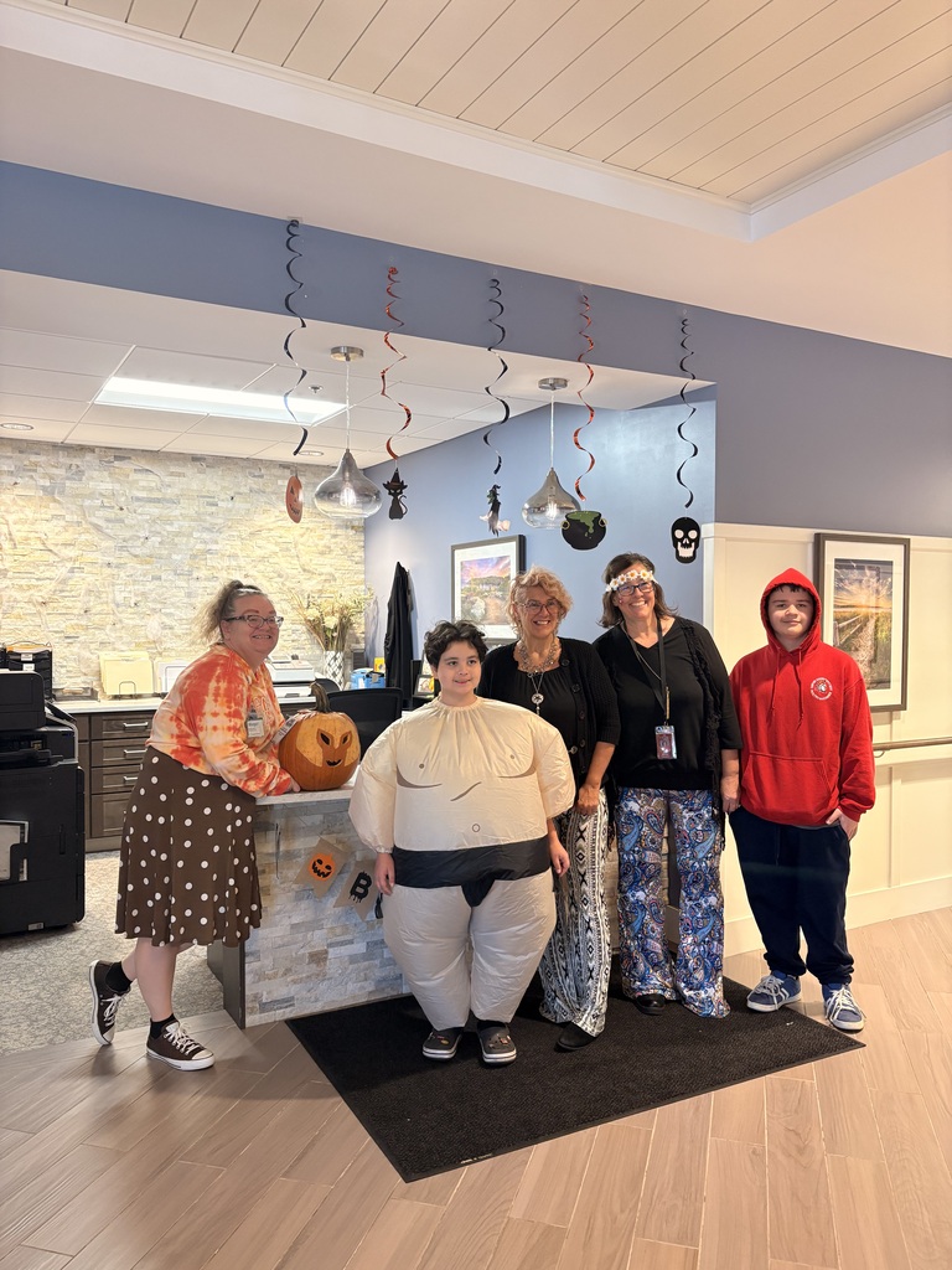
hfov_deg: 53.1
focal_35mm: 26
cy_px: 635
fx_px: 953
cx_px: 476
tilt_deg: +0.2
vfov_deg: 67.3
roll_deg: -0.2
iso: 160
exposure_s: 1/60
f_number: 1.6
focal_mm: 5.96
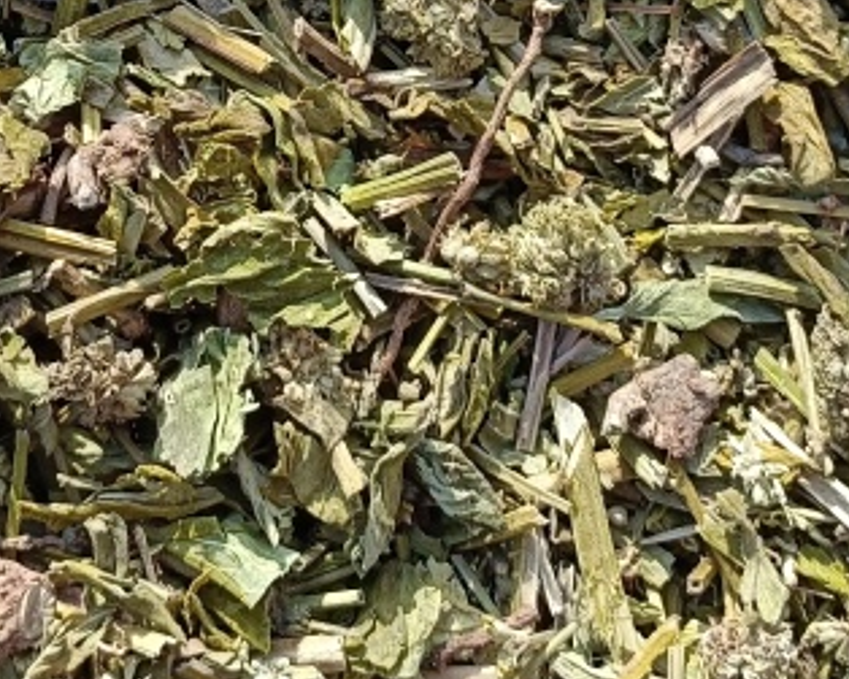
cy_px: -139
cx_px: 289
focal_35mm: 83
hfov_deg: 22.9
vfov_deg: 17.6
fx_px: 2085
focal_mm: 4.7
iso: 100
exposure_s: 1/223
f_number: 1.7
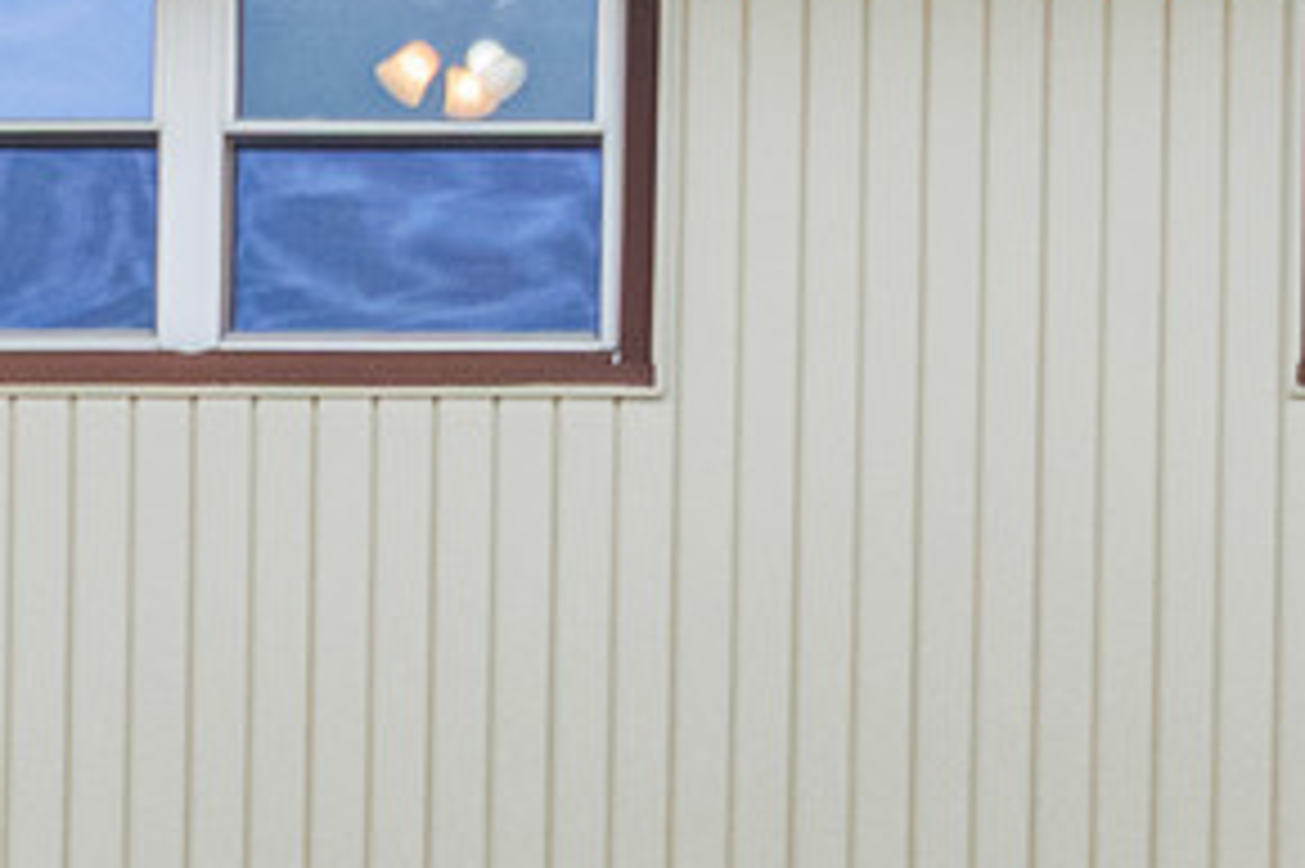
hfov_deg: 9.8
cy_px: 1678
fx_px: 7282
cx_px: 2279
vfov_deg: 6.6
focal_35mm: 201
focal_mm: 24
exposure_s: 1/1250
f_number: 8
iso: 400
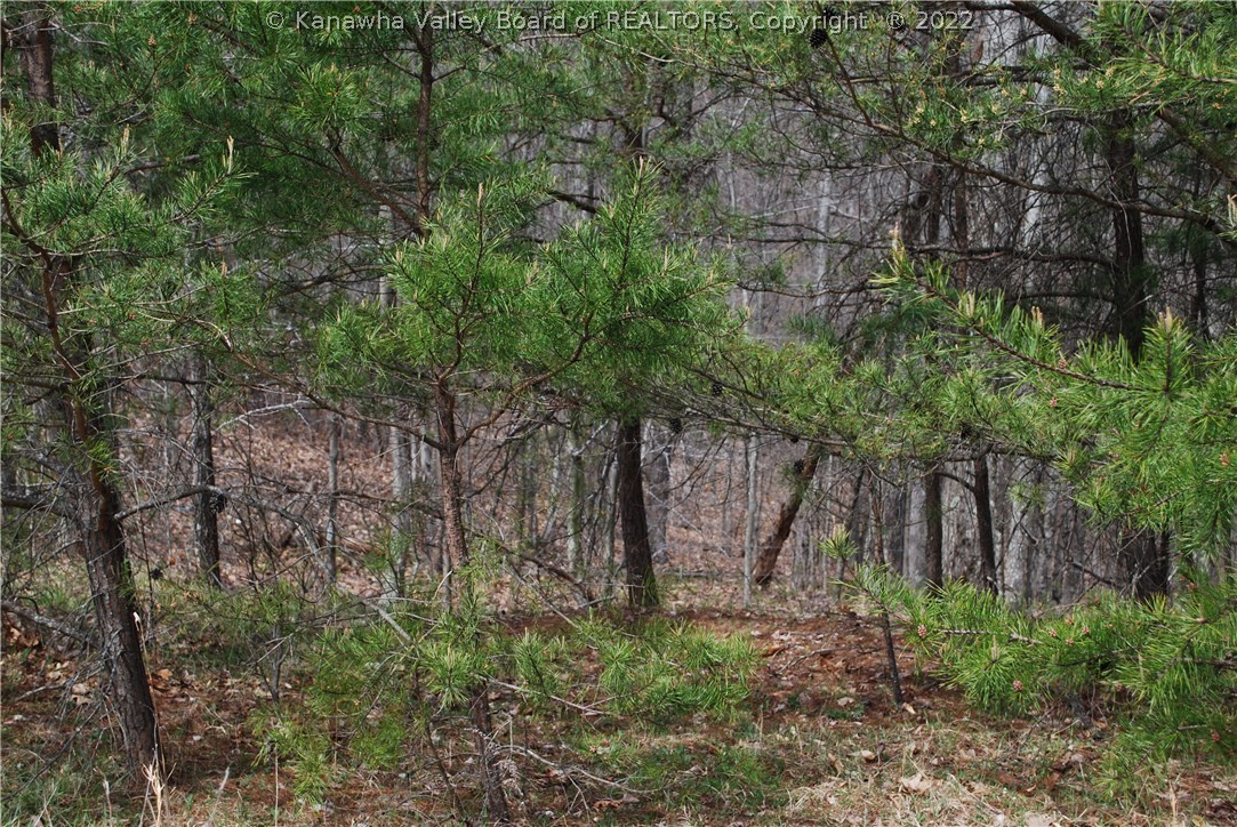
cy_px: 414
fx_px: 1651
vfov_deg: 28.1
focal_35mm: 48
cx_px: 618
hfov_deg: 41.1
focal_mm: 32
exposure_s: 1/160
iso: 100
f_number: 6.3
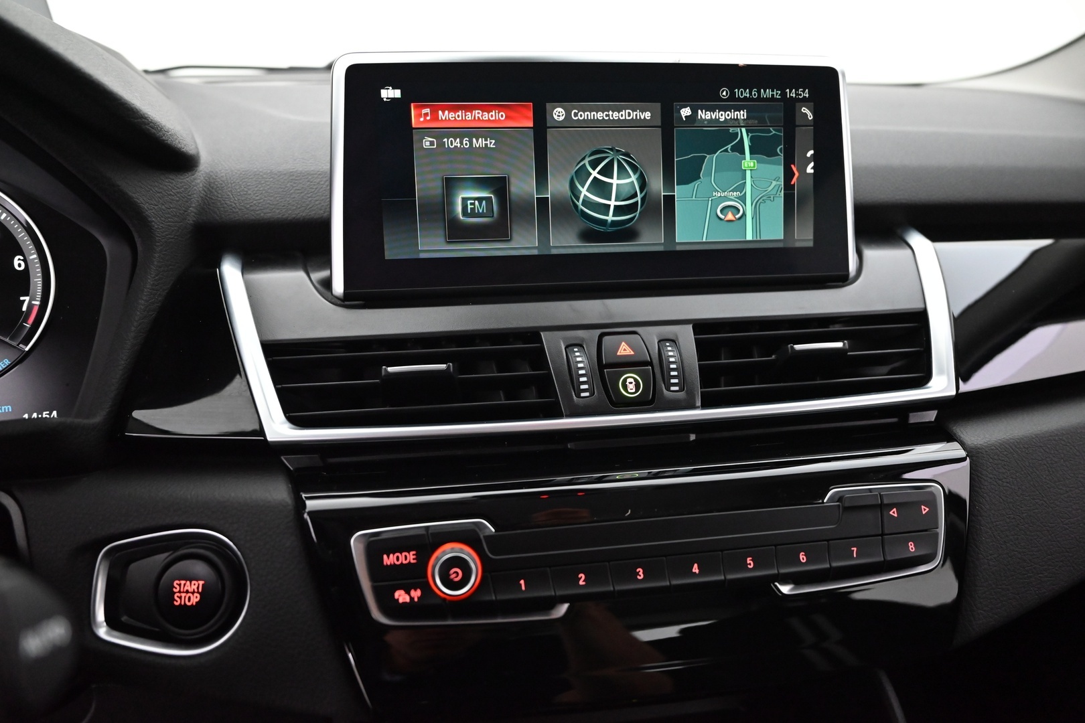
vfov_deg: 53.1
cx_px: 542
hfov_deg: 73.7
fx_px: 723
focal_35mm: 24
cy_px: 362
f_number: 4
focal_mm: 24
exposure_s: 1/60
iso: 5600
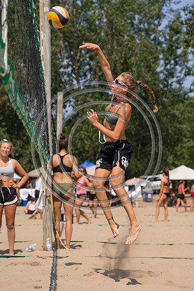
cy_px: 146
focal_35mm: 94
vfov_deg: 21.7
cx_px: 97
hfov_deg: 14.6
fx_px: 760
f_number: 4
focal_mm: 63
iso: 200
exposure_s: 1/2500
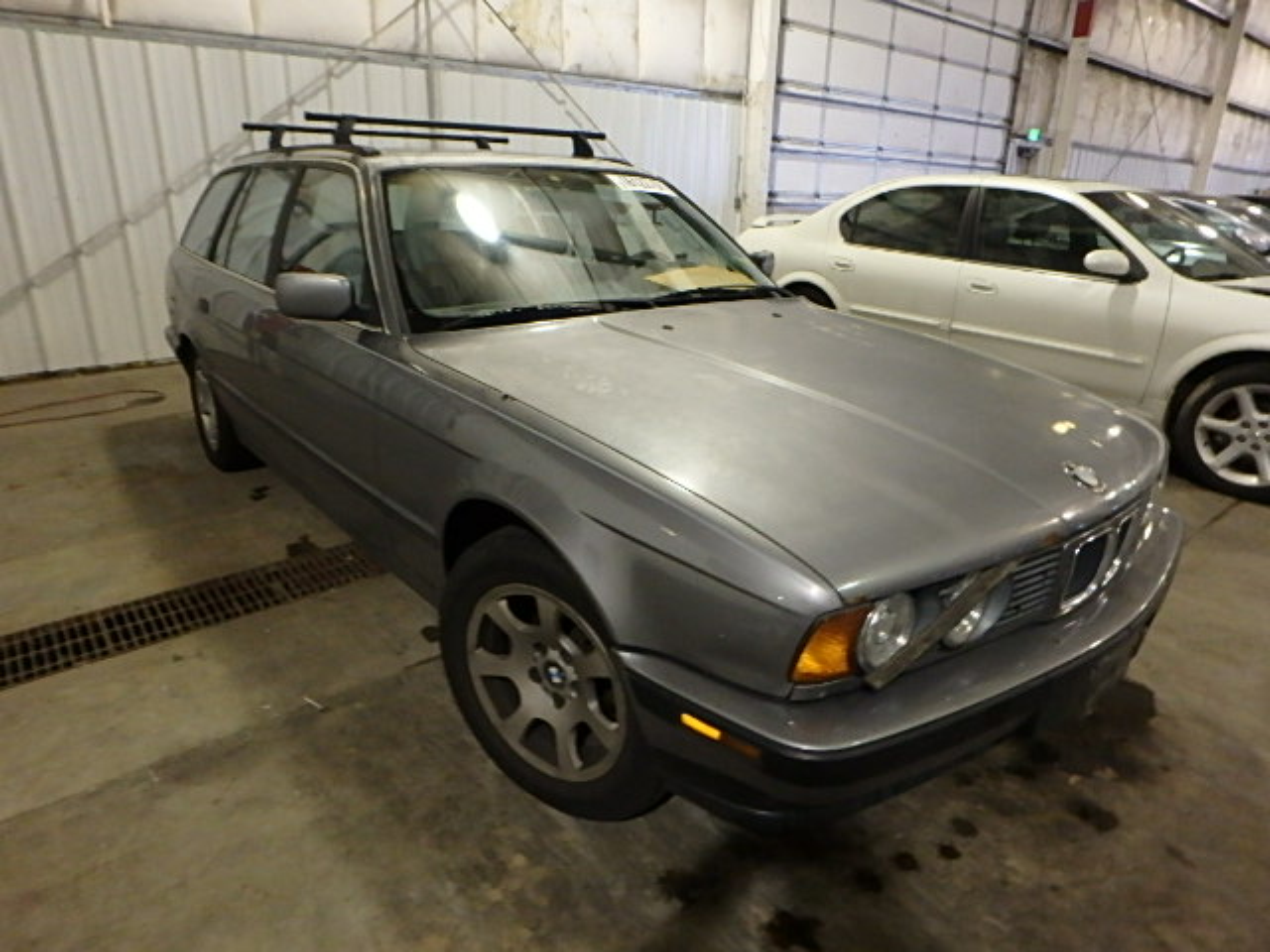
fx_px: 770
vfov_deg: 63.4
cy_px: 476
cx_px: 635
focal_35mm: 21
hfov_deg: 79.0
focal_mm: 3.7
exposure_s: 1/8
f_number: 3.5
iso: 800
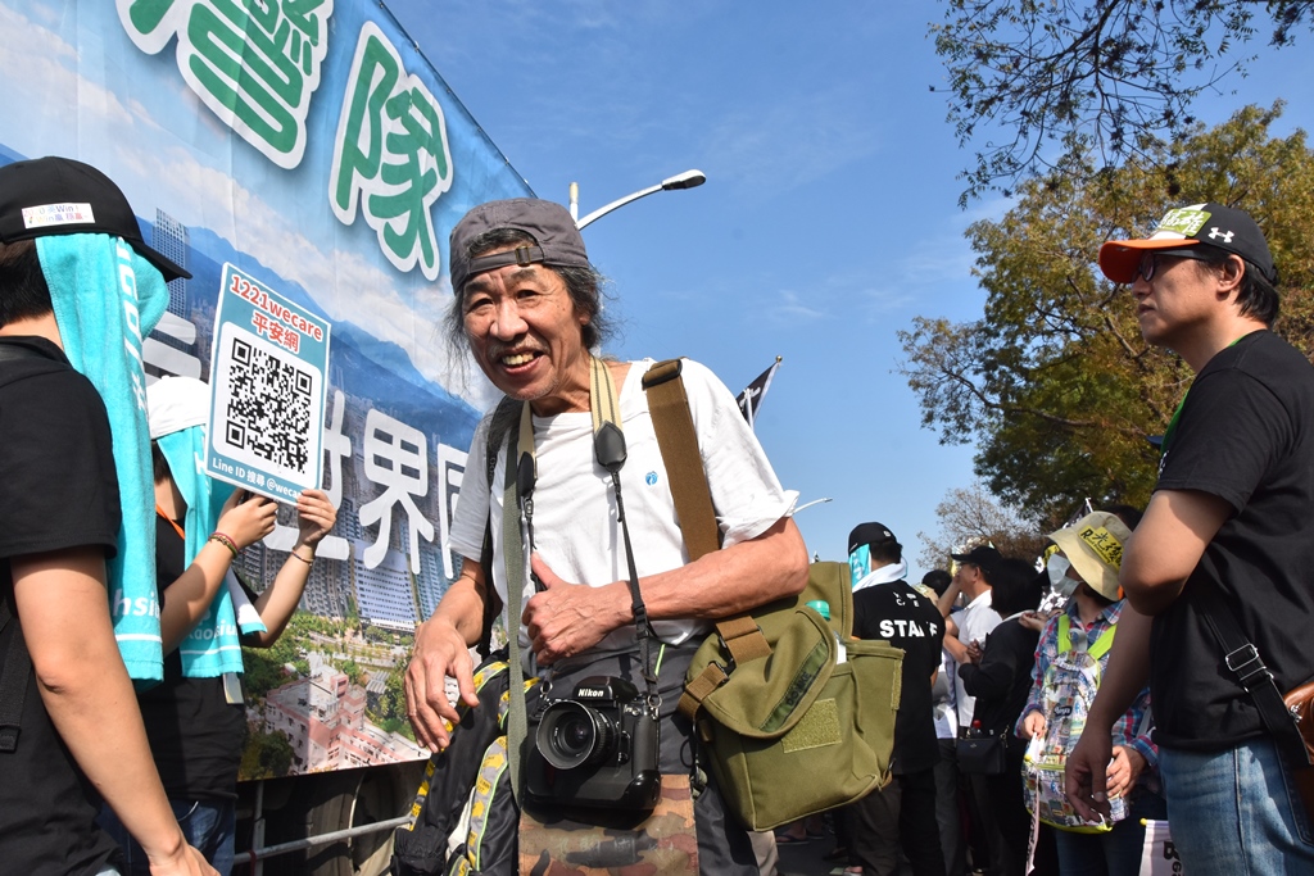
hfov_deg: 67.4
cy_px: 438
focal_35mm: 27
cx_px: 657
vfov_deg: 47.9
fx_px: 986
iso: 640
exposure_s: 1/800
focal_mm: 18
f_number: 14
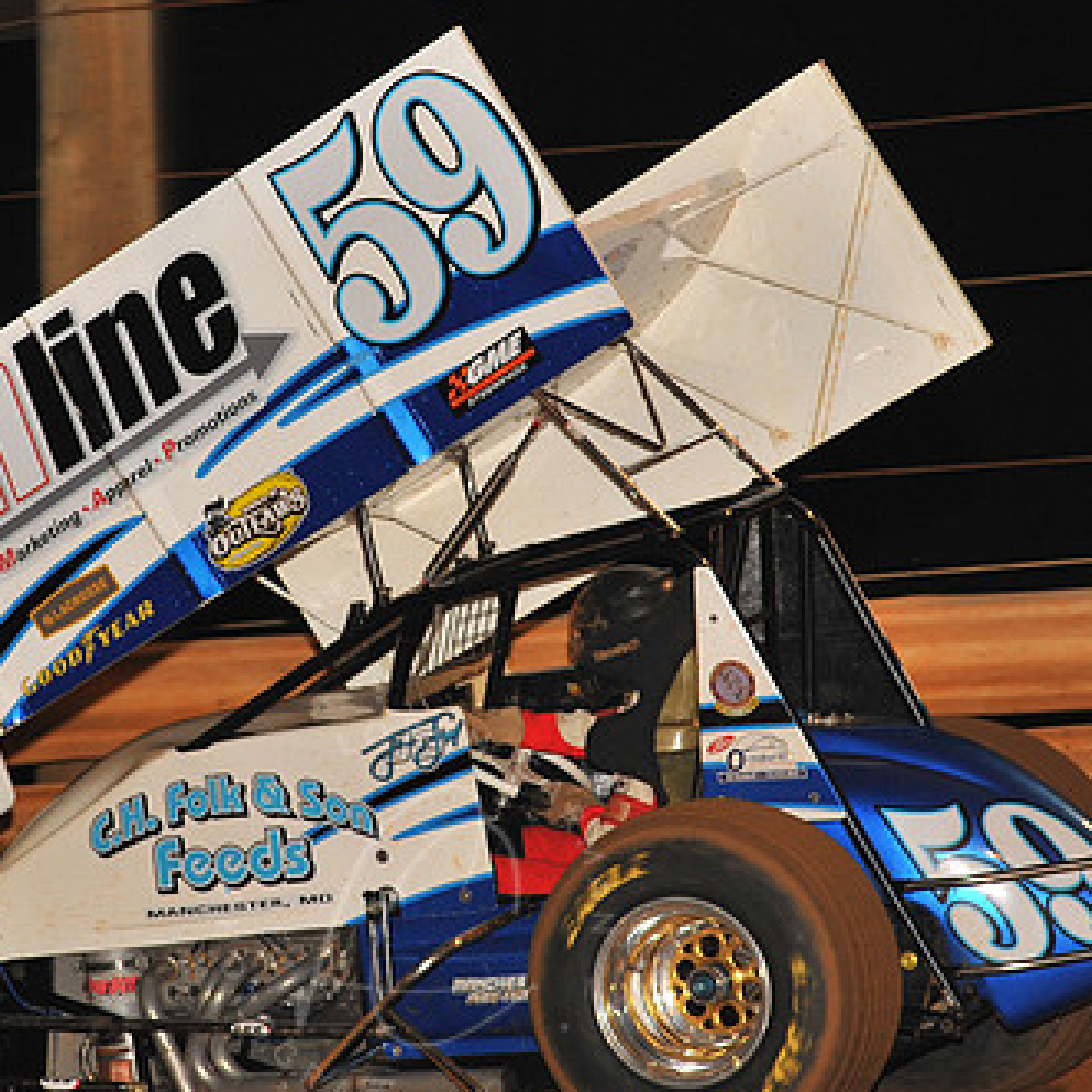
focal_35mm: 275
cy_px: 614
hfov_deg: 6.4
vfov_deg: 6.4
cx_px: 412
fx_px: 9815
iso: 1000
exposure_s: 1/320
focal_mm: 185
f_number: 6.3
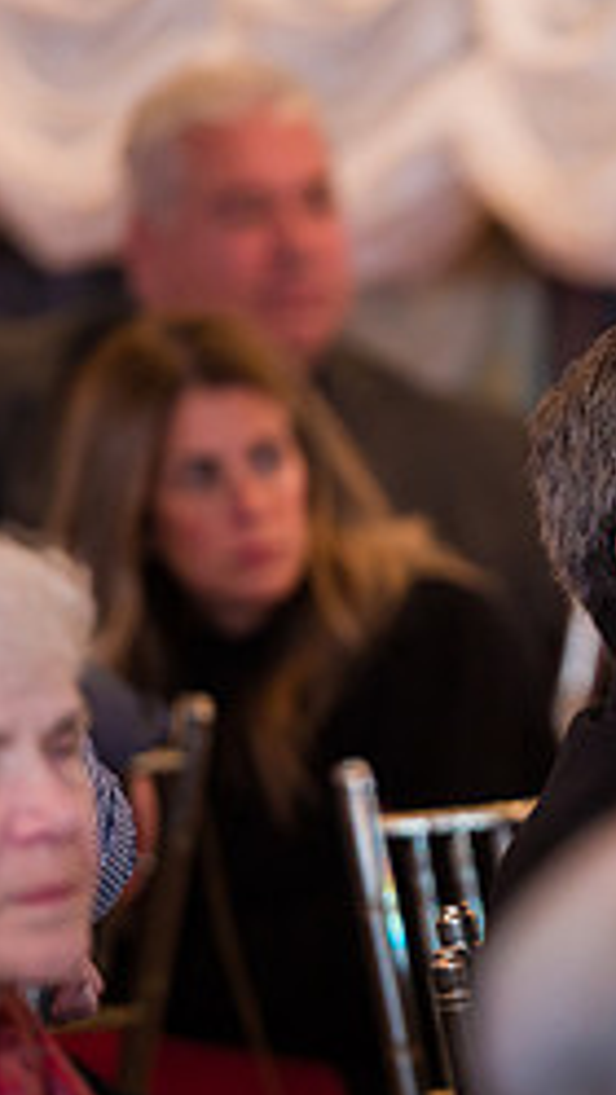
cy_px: 580
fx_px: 14582
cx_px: 775
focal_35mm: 502
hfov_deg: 2.4
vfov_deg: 4.3
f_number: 3.2
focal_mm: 200
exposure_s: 1/200
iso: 1250
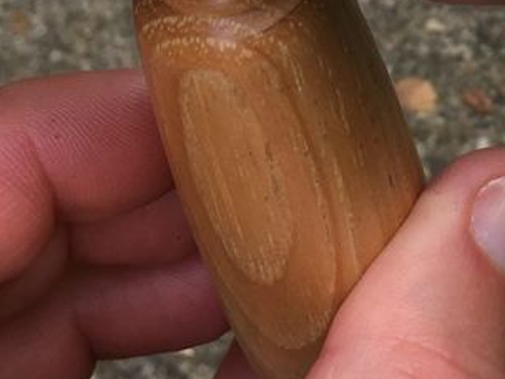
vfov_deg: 11.7
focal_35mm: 122
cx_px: 528
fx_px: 1780
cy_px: -170
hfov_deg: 15.8
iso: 25
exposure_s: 1/100
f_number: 2.2
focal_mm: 4.15
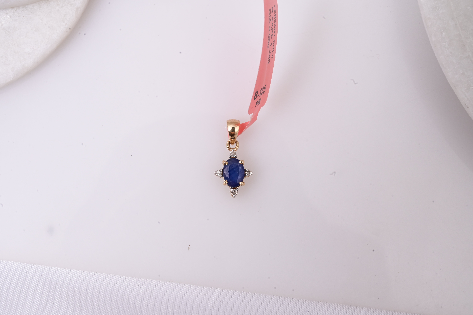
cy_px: 158
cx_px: 236
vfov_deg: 19.4
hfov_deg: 28.9
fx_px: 919
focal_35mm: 70
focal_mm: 70
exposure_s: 1/125
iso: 1000
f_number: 20
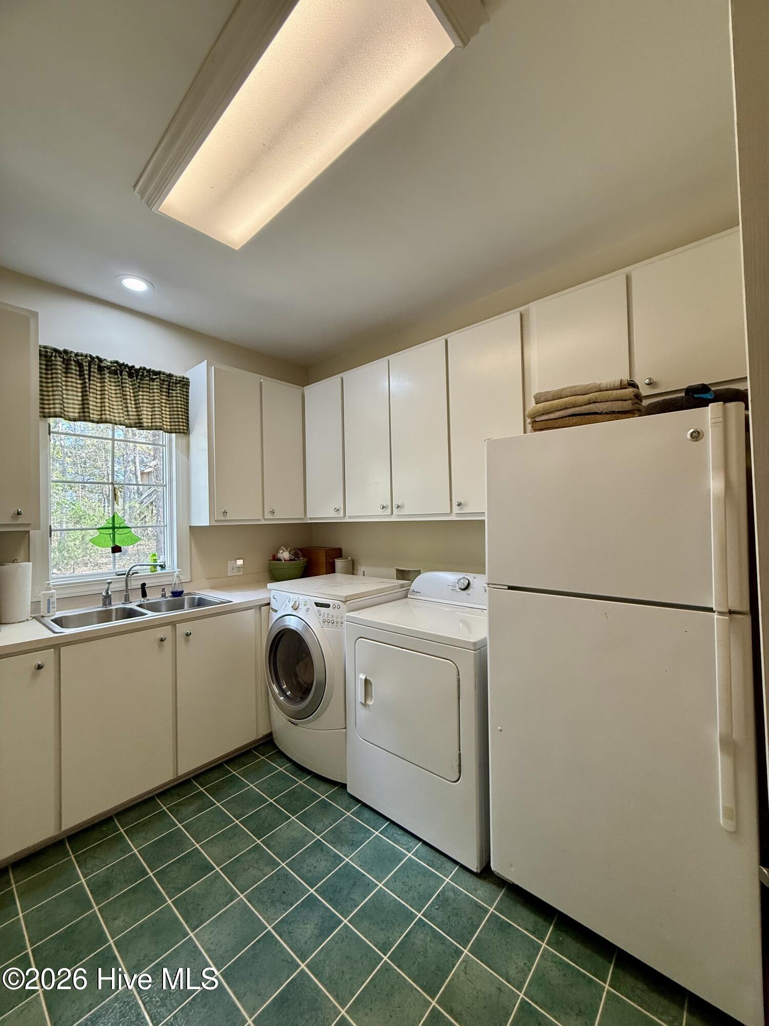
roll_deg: +0.9
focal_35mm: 14
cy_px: 513
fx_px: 415
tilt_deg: +1.2
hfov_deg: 85.7
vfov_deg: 102.1
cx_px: 384
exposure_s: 1/120
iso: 160
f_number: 2.2
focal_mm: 2.22
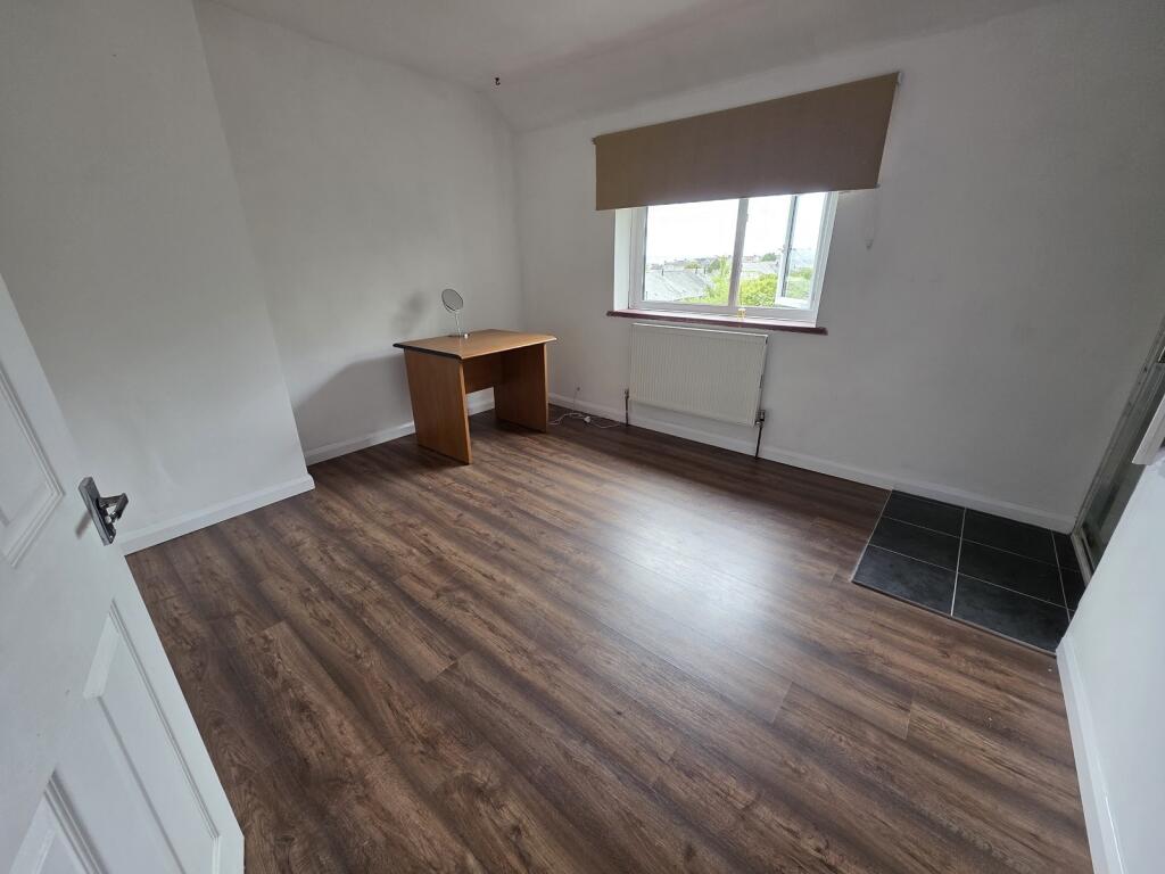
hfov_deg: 106.2
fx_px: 438
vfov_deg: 89.9
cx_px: 582
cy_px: 437
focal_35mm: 13
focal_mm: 2.2
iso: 125
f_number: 1.9
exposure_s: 1/100
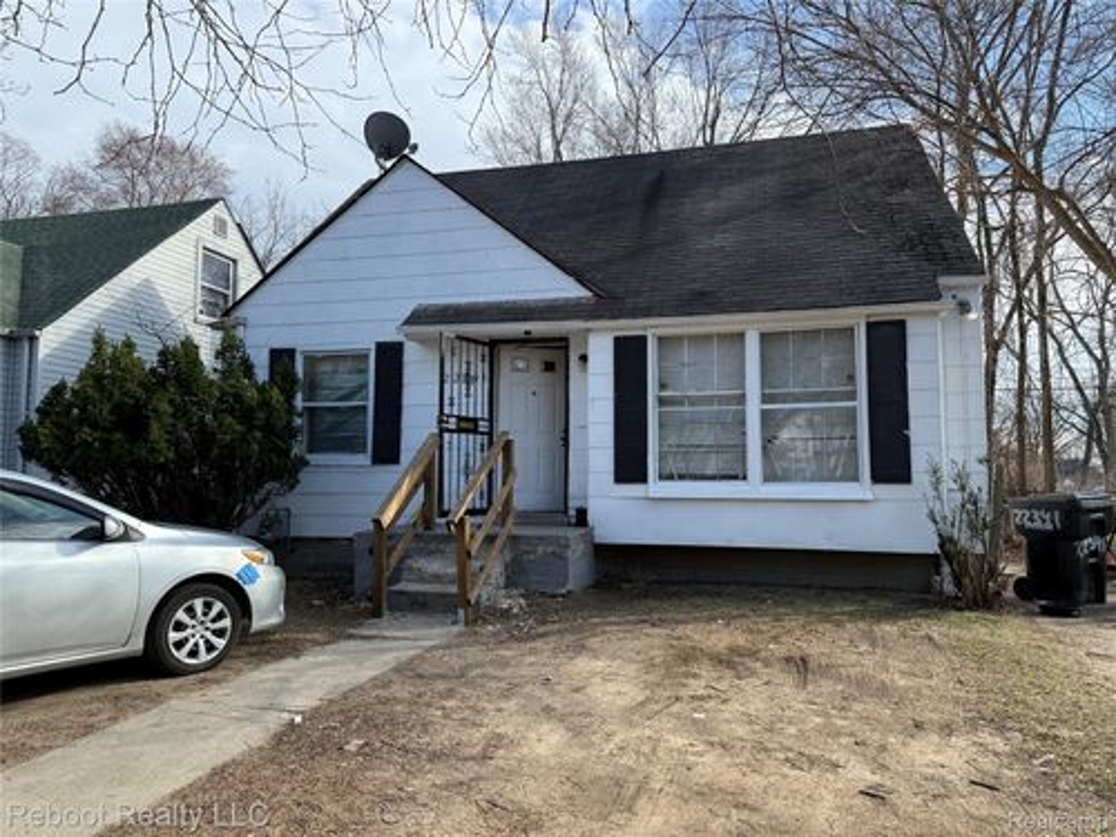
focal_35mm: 24
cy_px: 418
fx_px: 774
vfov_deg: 56.8
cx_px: 558
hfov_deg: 71.6
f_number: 1.78
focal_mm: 6.76
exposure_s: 1/2232
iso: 100
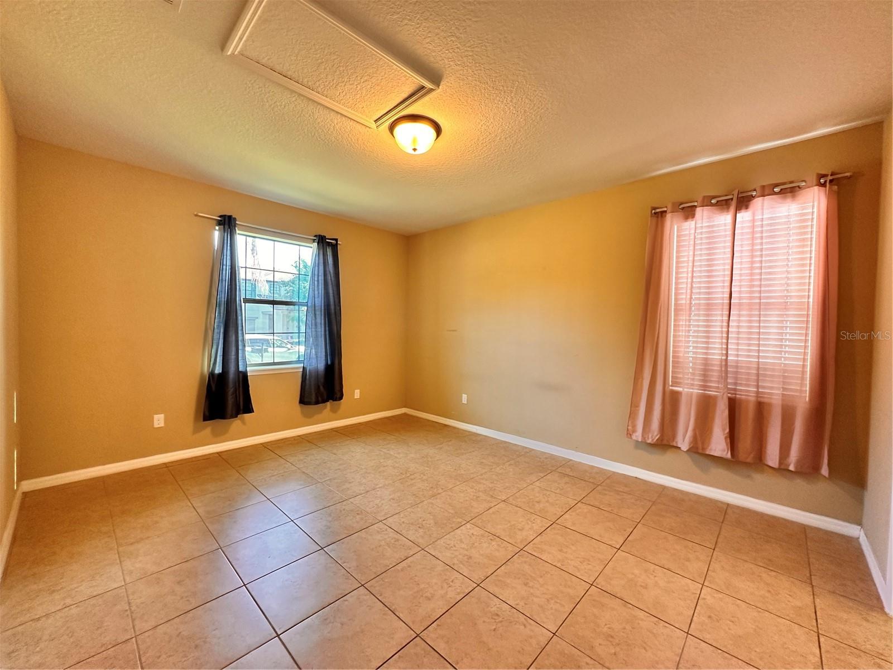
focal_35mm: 14
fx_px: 361
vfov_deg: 85.7
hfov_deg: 102.1
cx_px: 446
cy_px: 335
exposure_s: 1/60
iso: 250
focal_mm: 2.22
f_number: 2.2
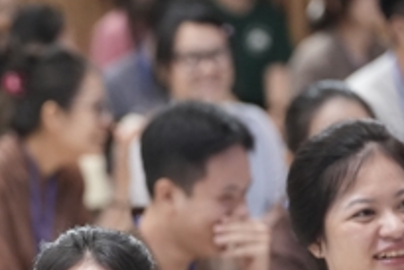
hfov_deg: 5.6
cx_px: 39
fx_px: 4121
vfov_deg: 3.7
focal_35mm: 367
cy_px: 409
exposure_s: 1/250
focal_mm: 116
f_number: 2.8
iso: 4000
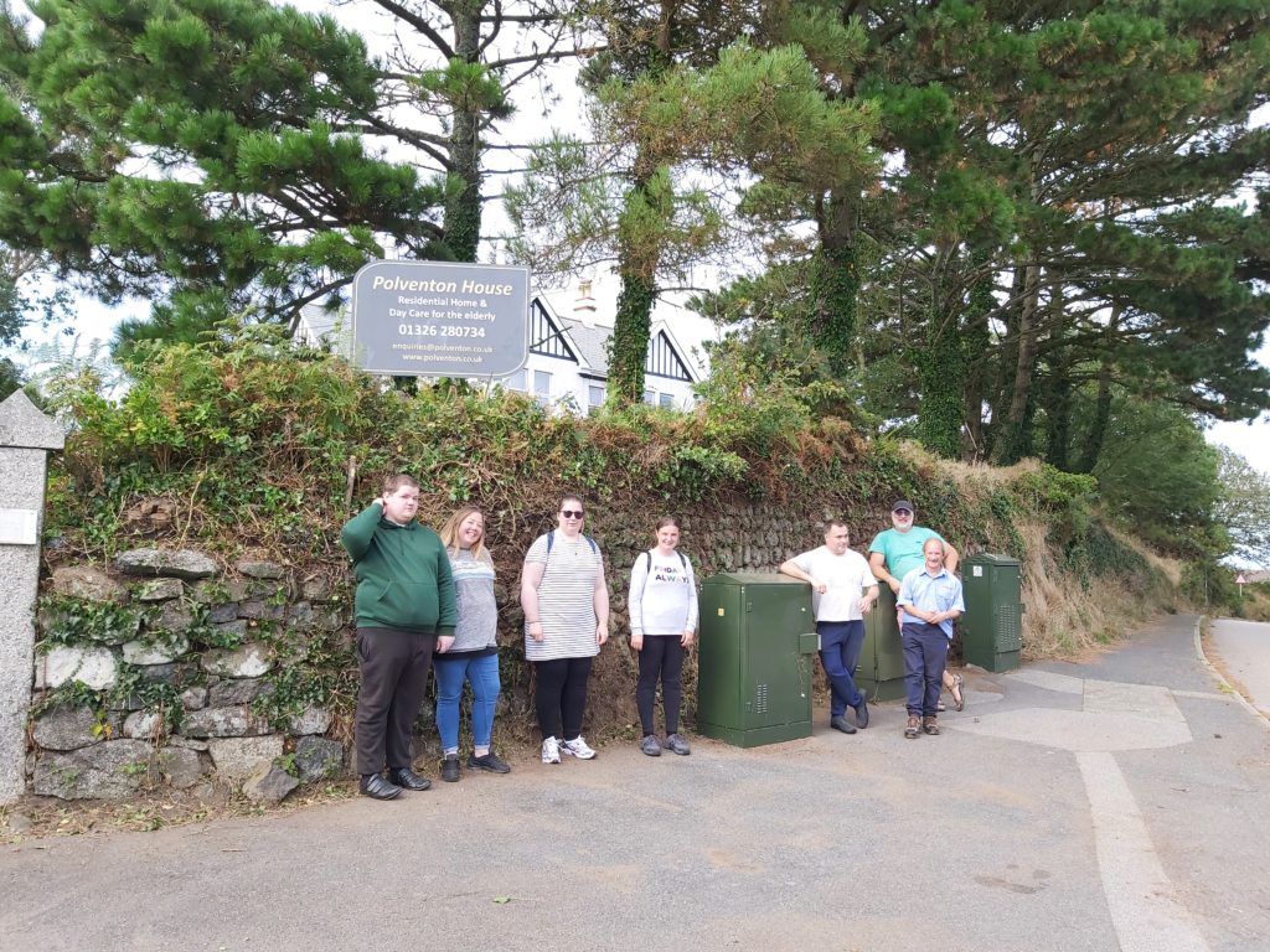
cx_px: 635
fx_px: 954
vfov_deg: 53.1
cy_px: 476
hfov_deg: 67.3
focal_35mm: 26
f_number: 1.7
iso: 64
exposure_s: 1/469
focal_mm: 3.92
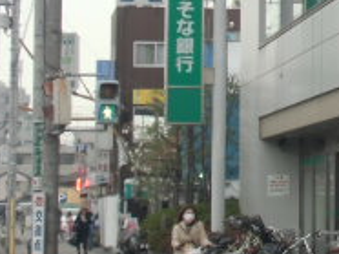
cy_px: 24
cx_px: 556
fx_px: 1584
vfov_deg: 9.1
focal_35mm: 162
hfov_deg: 11.5
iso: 64
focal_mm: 8.29
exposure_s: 1/100
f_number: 4.2
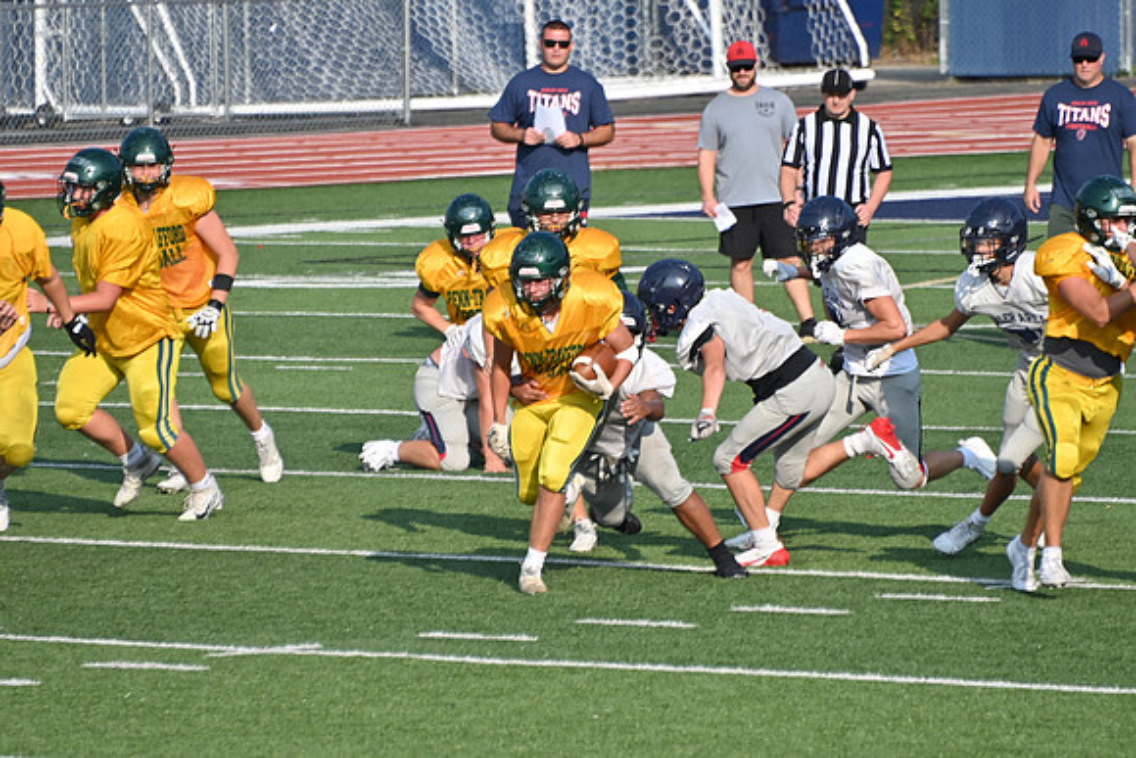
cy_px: 379
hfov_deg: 4.6
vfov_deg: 3.1
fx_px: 14203
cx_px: 568
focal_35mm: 450
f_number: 5.6
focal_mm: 300
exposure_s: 1/640
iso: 100
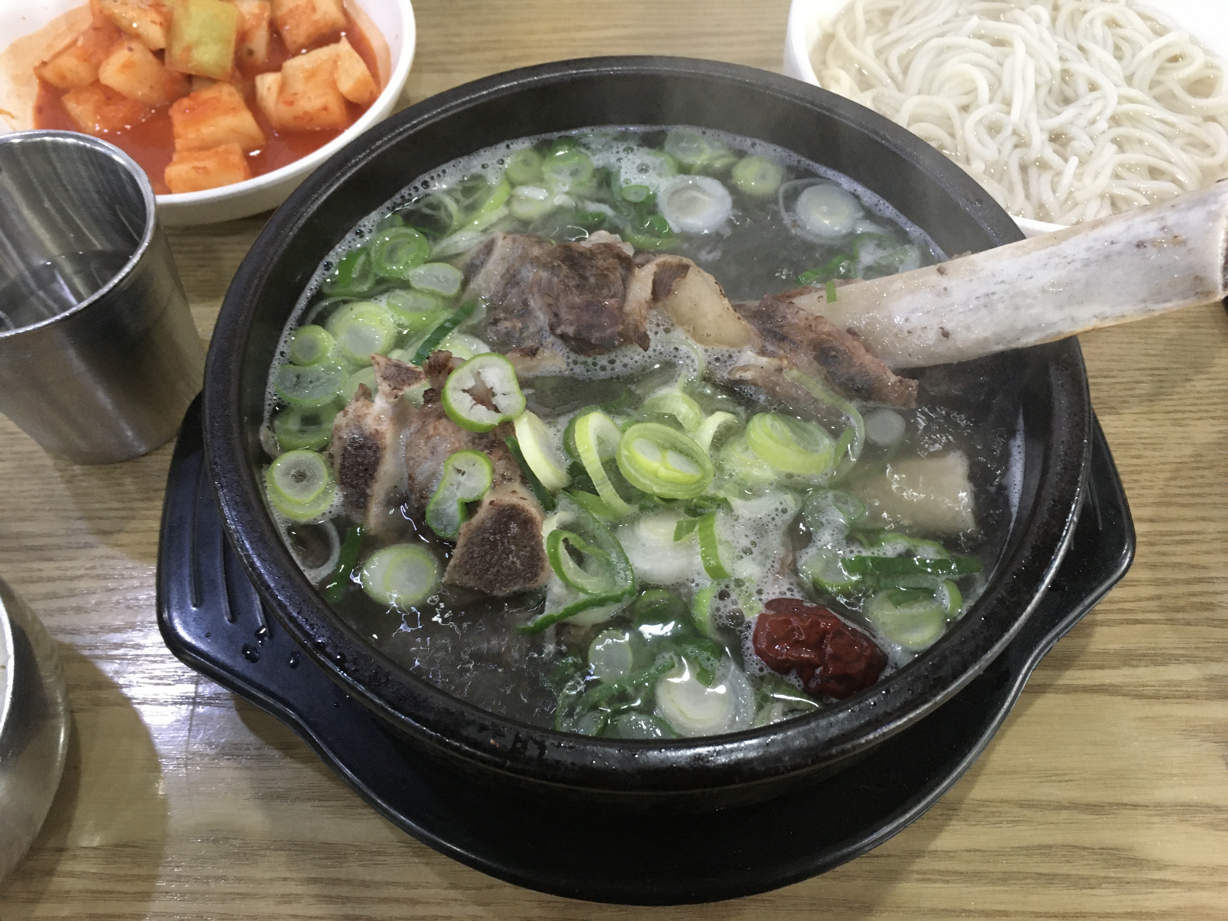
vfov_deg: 48.2
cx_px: 614
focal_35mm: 29
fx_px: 1029
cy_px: 460
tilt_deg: -58.6
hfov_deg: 61.7
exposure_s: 1/24
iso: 200
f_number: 2.2
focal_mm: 4.15
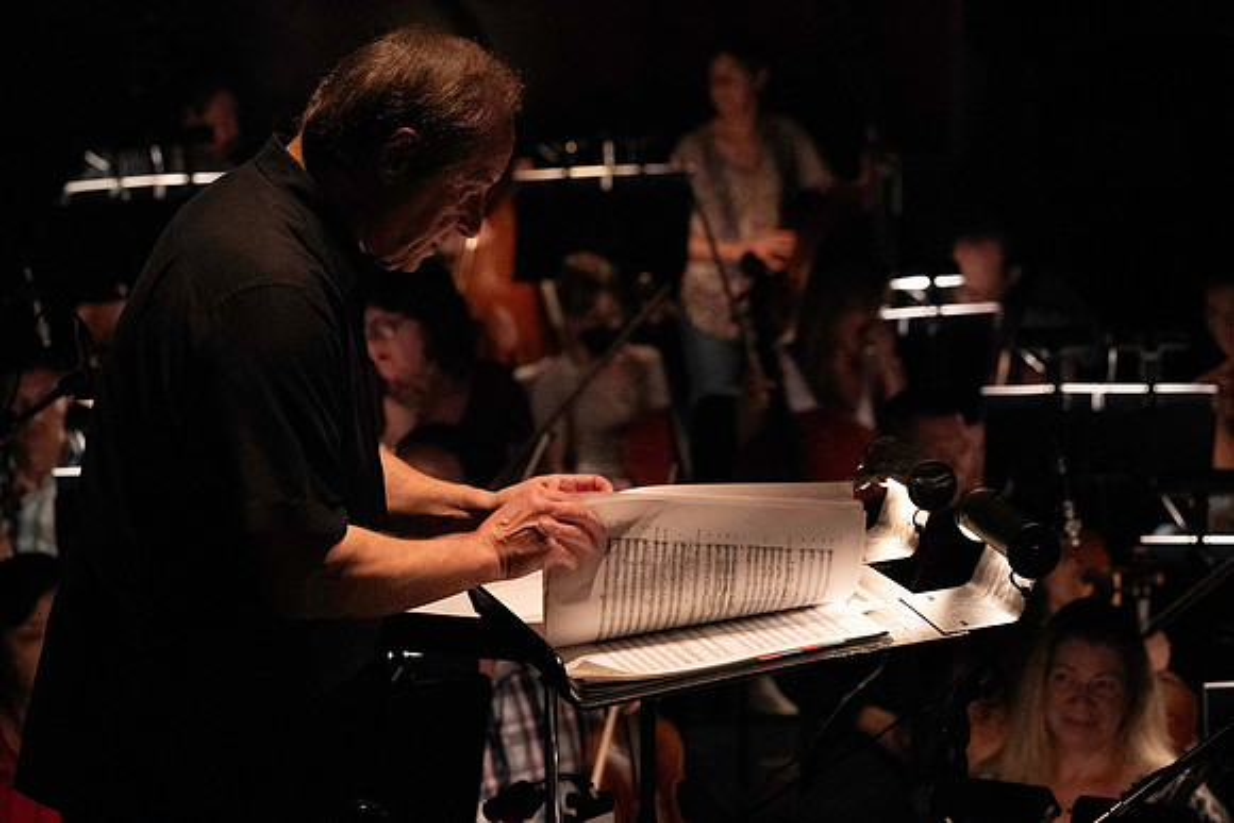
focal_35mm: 116
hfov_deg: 17.6
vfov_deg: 11.8
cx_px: 617
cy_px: 412
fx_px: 3977
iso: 25600
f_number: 5.6
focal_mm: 116
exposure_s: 1/320
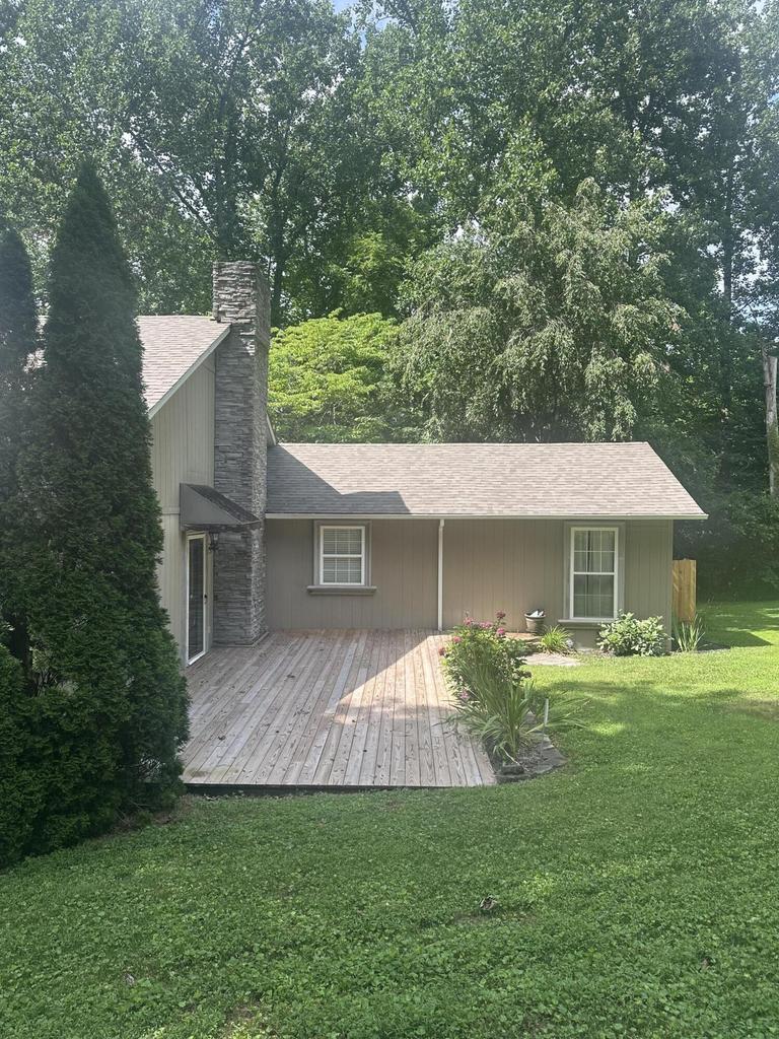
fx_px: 720
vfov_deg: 71.6
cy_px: 520
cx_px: 390
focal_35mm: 24
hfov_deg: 56.8
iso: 80
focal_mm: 6.86
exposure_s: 1/879
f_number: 1.78
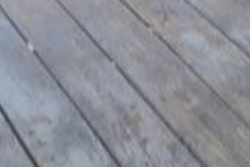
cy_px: -204
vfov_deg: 7.1
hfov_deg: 10.6
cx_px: 429
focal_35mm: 184
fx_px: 1279
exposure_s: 1/40
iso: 180
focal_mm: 4.3
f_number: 3
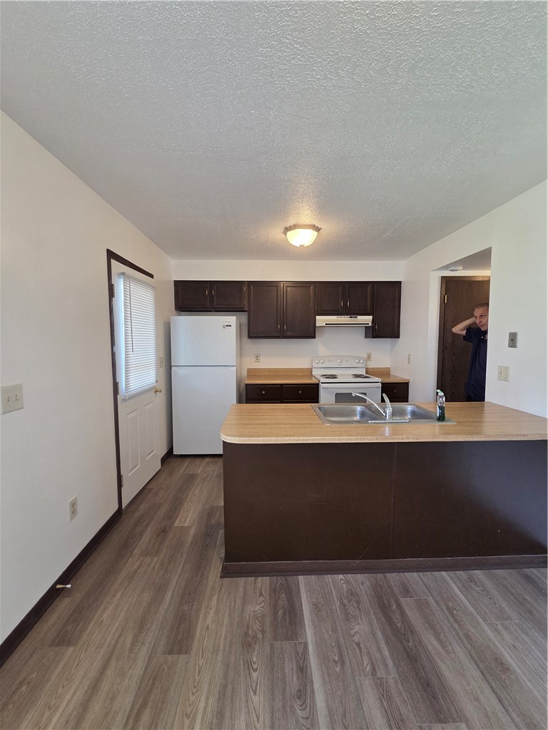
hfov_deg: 89.9
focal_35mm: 13
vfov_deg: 106.2
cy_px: 365
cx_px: 274
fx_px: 274
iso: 250
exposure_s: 1/120
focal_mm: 2.2
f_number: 2.2
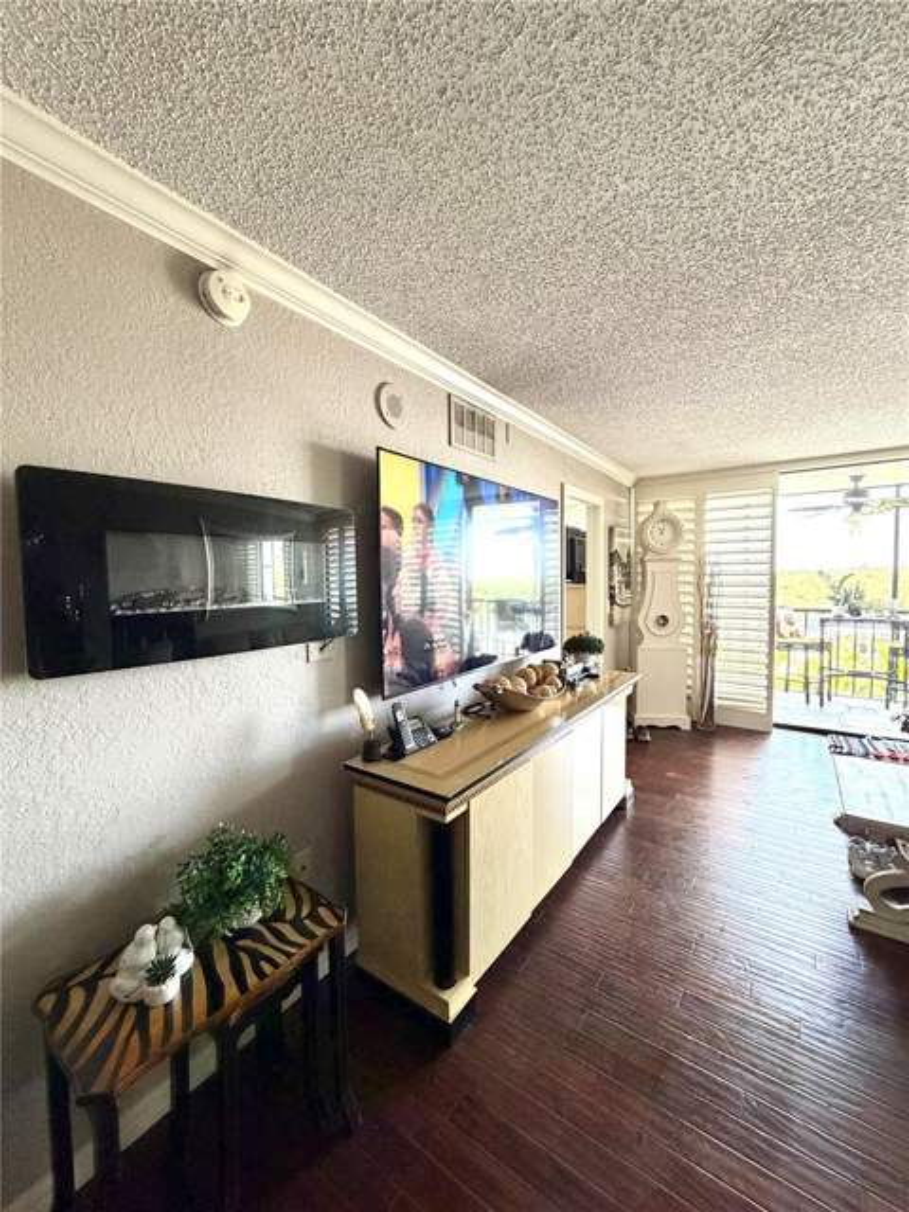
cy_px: 606
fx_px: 490
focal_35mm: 14
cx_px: 454
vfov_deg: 102.1
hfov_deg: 85.7
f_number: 2.2
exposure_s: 1/60
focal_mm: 2.22
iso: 500
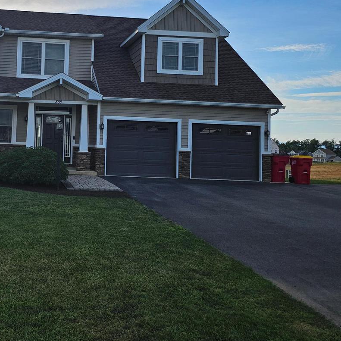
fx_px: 412
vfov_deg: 44.5
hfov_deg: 42.2
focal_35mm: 37
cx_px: 52
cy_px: 123
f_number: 1.7
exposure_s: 1/2000
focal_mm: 6.3
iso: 25
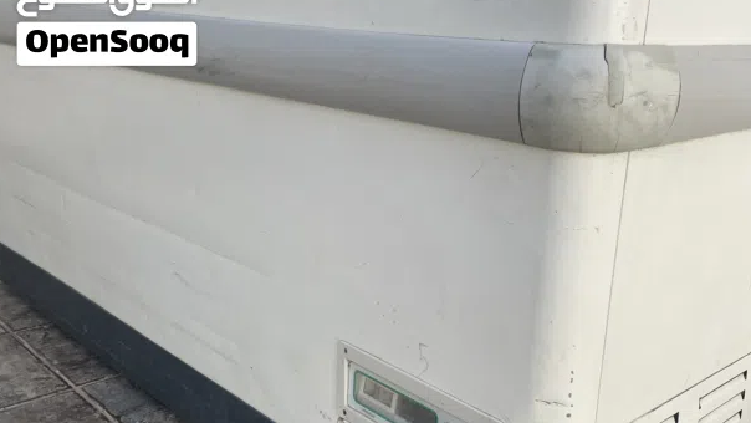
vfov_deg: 38.9
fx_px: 598
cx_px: 384
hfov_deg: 64.3
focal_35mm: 30
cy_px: 245
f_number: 1.6
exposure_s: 1/2212
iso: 32
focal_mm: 4.2
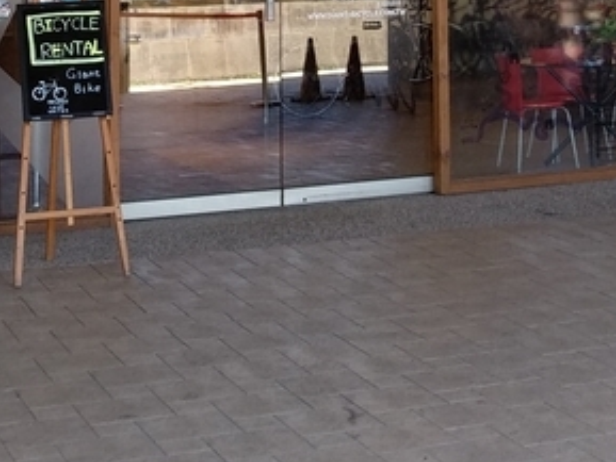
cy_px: -209
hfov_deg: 24.7
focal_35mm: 78
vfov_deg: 17.2
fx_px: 1389
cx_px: 465
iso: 200
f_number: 2.2
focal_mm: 3.81
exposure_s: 1/60
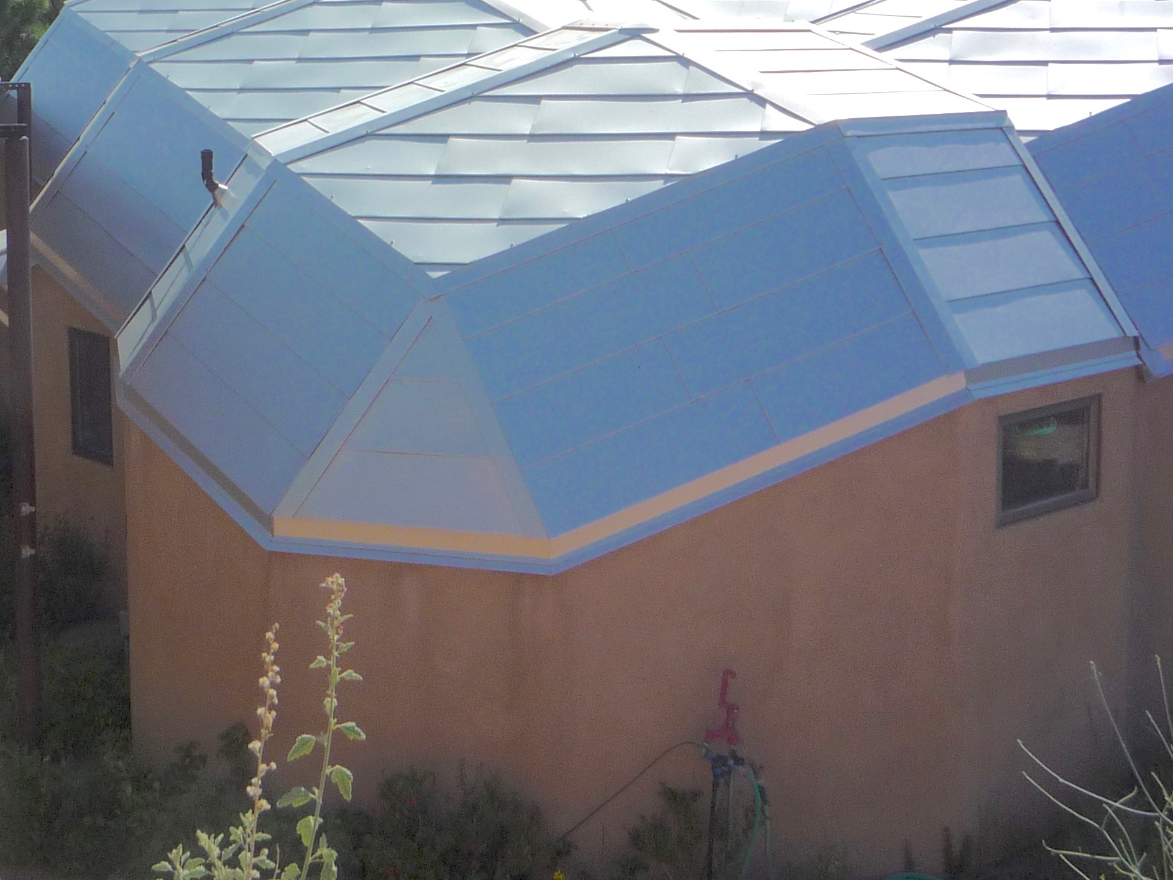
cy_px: 45
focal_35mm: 58
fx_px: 1965
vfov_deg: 24.3
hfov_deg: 33.0
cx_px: 423
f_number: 5.6
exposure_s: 1/800
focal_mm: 5.2
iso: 100
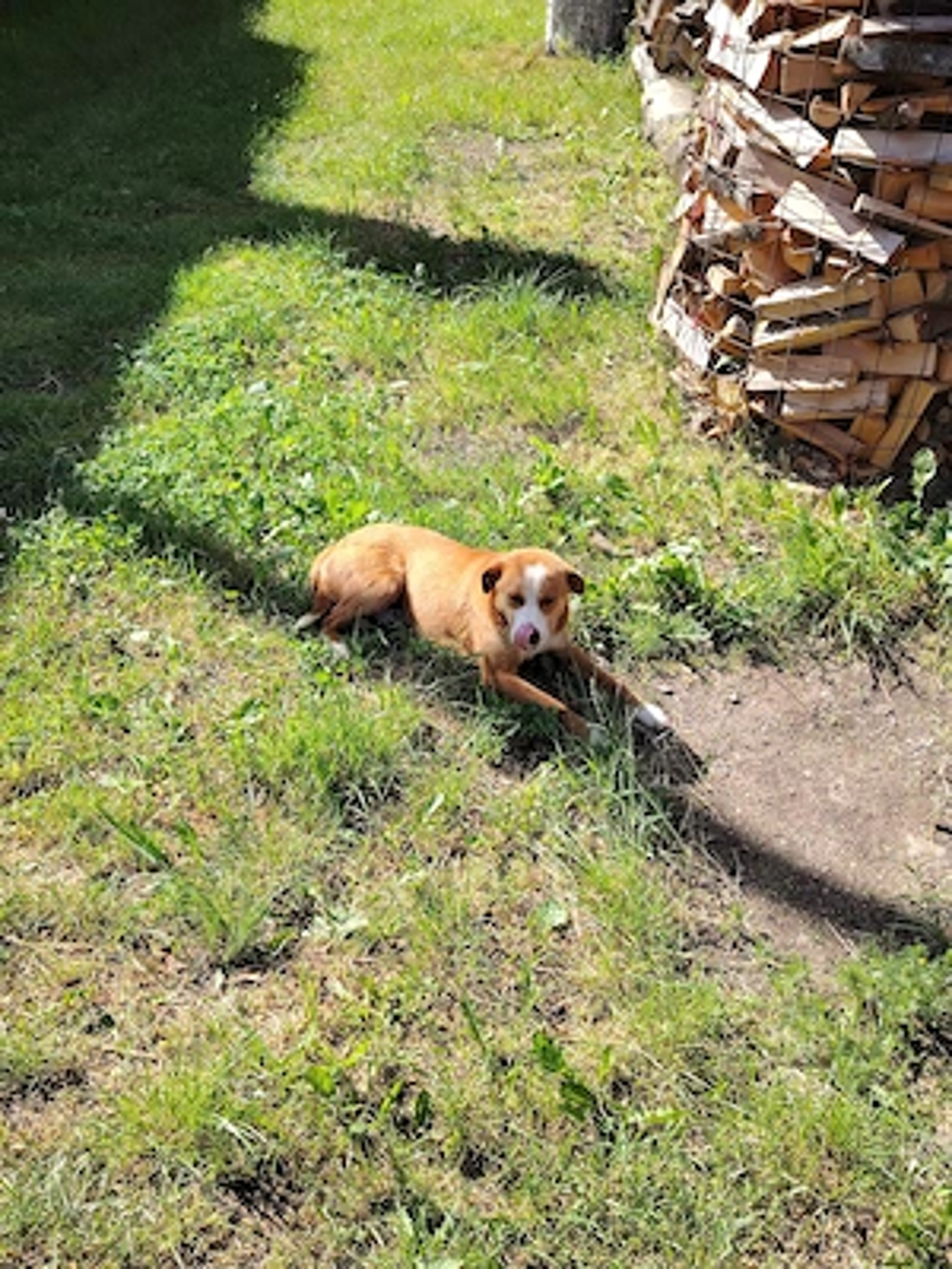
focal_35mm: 33
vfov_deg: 55.4
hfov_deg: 42.9
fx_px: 1210
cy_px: 634
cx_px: 476
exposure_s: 1/340
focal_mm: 5.25
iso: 100
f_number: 1.75
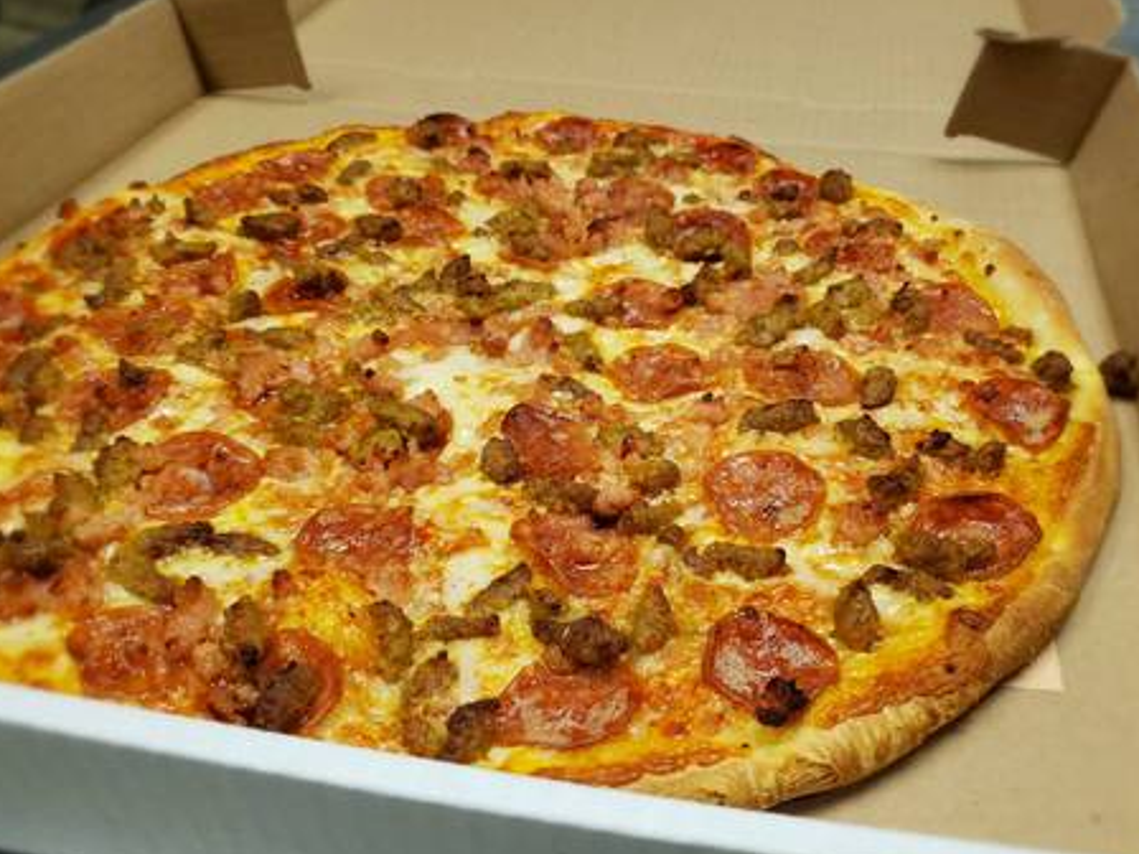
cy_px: 452
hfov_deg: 54.0
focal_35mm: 34
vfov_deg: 41.8
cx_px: 564
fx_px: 1119
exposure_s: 1/60
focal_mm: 4.3
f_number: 1.5
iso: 160
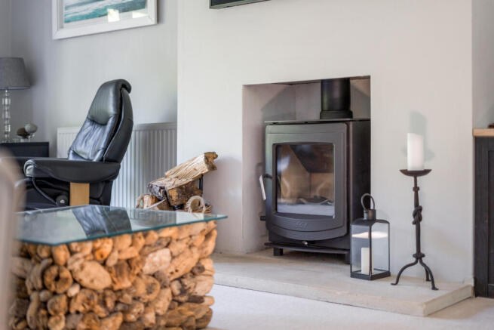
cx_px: 247
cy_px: 165
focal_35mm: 50
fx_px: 686
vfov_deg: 27.0
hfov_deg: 39.6
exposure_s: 1/80
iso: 320
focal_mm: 50
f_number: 1.8
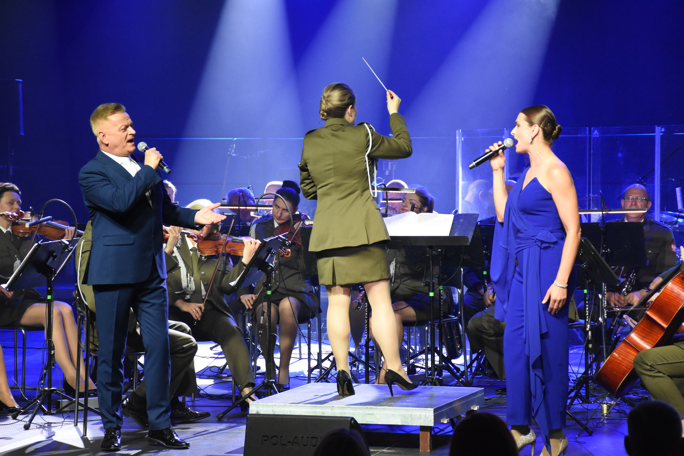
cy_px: 228
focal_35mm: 112
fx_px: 2137
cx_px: 342
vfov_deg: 12.2
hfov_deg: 18.2
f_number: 5
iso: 2500
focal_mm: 75
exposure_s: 1/250
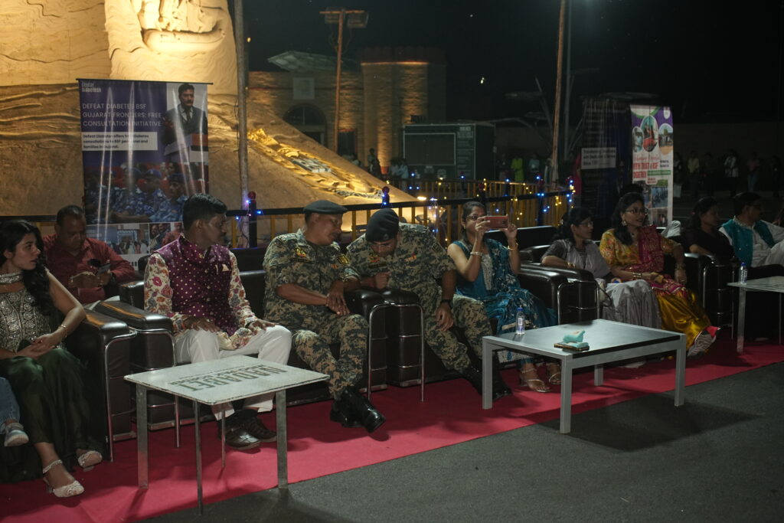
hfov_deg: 45.4
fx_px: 937
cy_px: 262
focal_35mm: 43
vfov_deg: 31.2
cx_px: 392
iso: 3200
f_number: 5.6
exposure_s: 1/160
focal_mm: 43
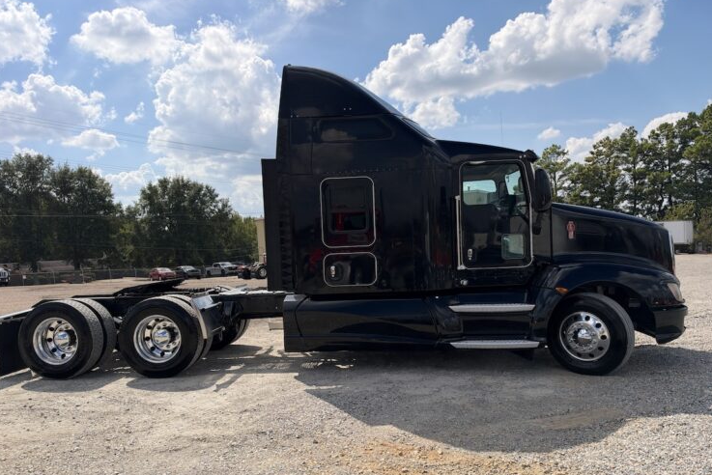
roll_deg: +3.1
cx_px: 352
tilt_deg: -2.5
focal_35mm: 26
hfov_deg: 69.4
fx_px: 514
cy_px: 265
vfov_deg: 49.5
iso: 80
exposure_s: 1/7143
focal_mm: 6.93
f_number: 1.8
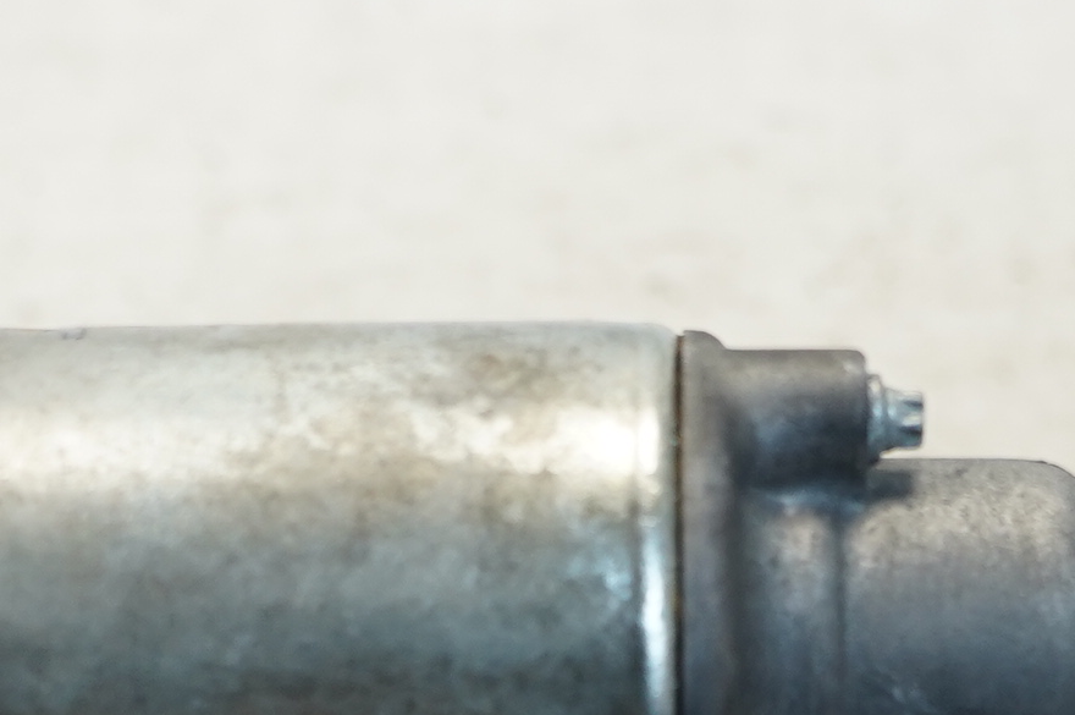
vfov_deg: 15.3
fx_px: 2446
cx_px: 625
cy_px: 1098
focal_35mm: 82
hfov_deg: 24.8
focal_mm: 16
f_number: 4
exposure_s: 1/160
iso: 640
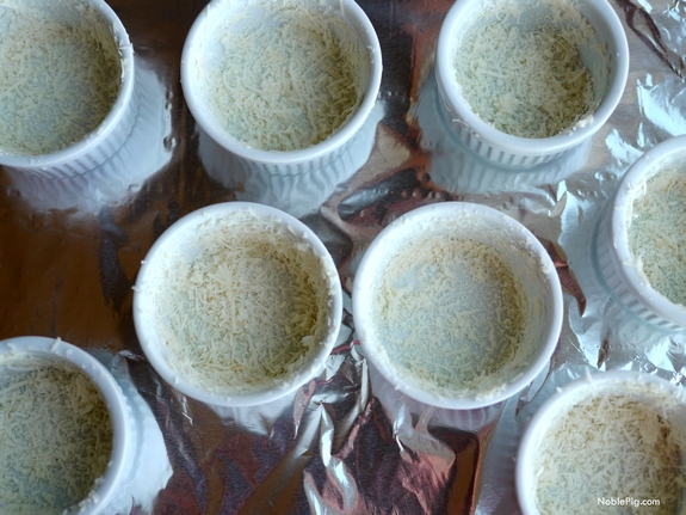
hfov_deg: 38.2
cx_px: 343
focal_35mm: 50
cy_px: 258
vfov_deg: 29.1
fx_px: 991
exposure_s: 1/320
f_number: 2.2
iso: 100
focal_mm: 25
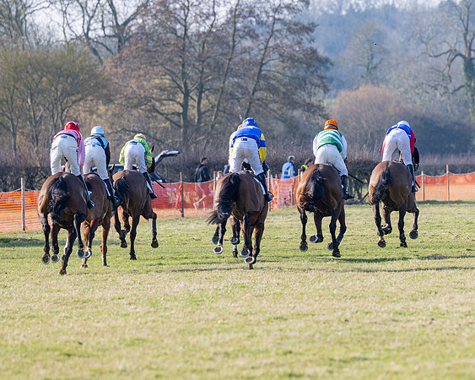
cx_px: 335
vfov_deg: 3.9
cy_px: 210
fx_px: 5614
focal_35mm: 399
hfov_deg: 4.8
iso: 200
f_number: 4
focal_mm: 200
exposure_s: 1/1000
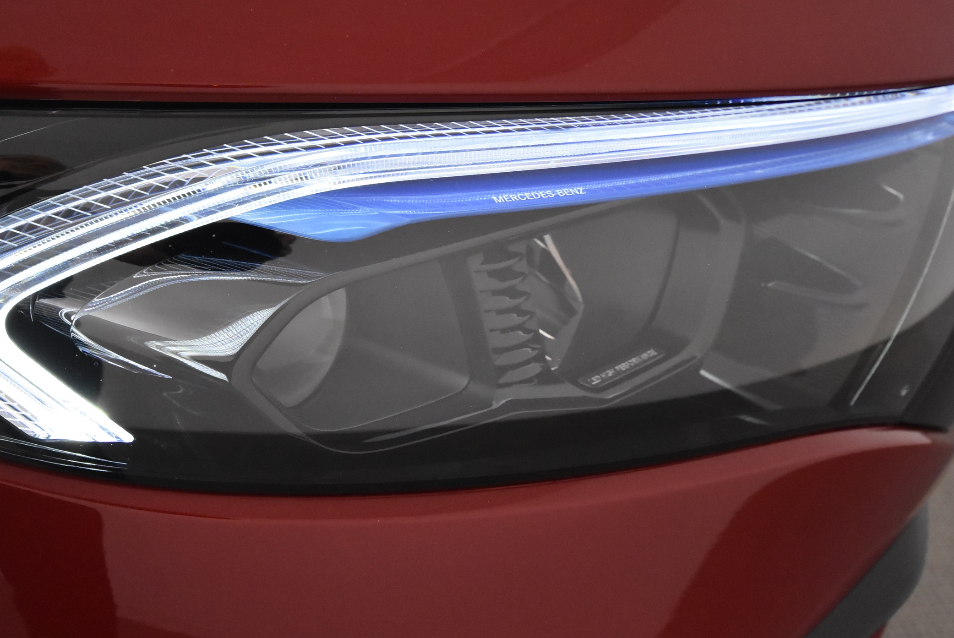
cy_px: 323
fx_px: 955
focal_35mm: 36
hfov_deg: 53.1
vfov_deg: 36.9
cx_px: 457
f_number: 5.6
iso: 4500
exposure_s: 1/60
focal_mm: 20
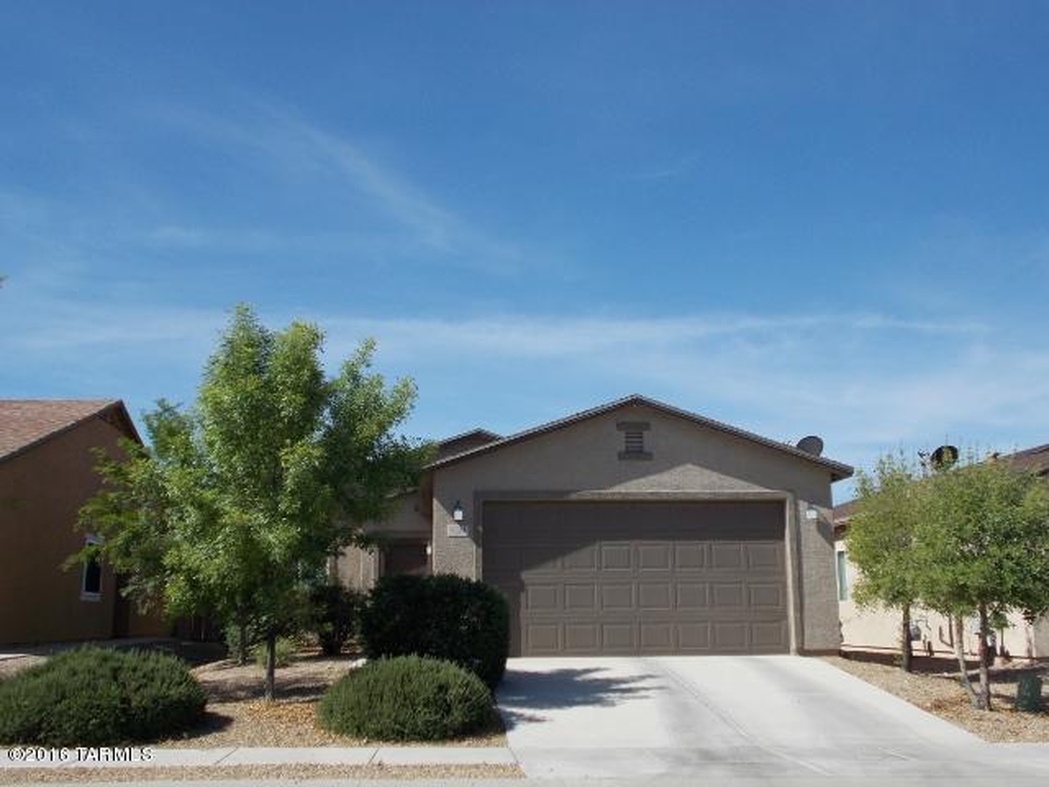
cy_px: 394
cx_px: 524
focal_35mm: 39
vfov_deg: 36.8
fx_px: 1182
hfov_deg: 47.9
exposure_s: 1/160
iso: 80
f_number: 9.8
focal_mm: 6.9
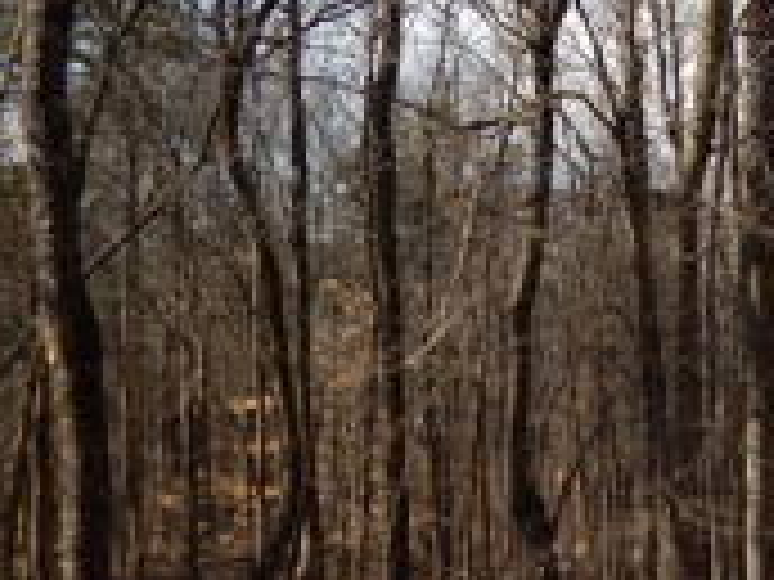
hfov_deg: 25.2
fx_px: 1610
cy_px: 450
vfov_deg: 20.3
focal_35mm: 72
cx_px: 846
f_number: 3.2
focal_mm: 5.6
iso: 200
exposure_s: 1/1250
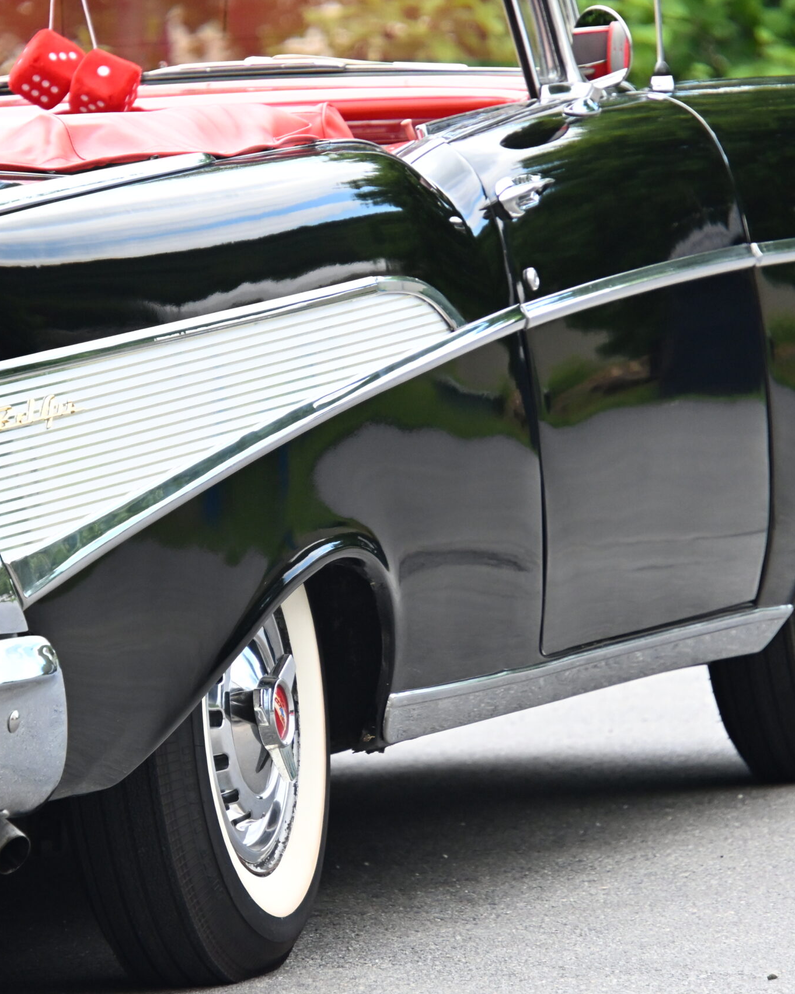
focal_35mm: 398
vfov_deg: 4.9
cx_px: 385
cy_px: 497
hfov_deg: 3.9
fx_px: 11704
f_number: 6
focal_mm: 188
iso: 1600
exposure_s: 1/125
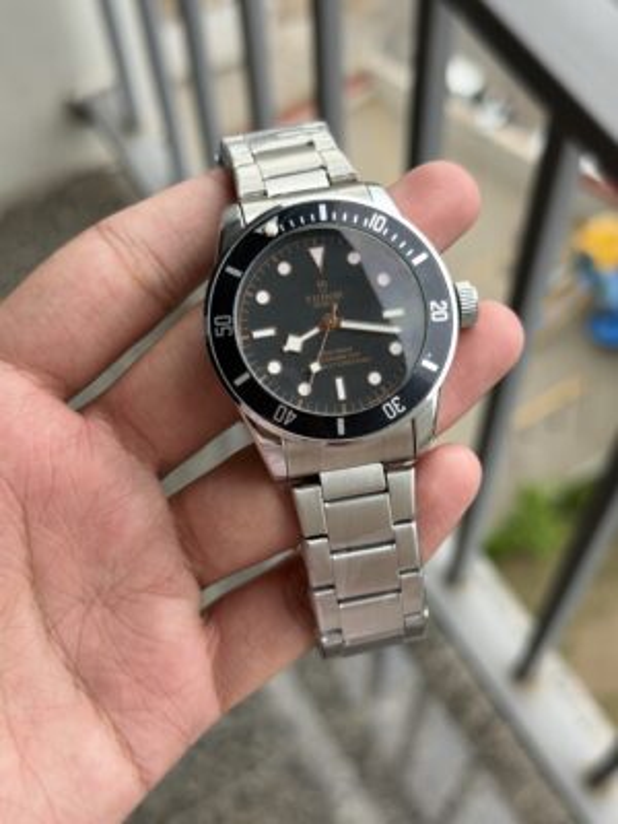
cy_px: 412
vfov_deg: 39.7
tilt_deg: -62.7
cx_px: 309
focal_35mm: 48
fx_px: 1143
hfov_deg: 30.3
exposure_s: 1/663
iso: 64
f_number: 1.78
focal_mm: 6.76
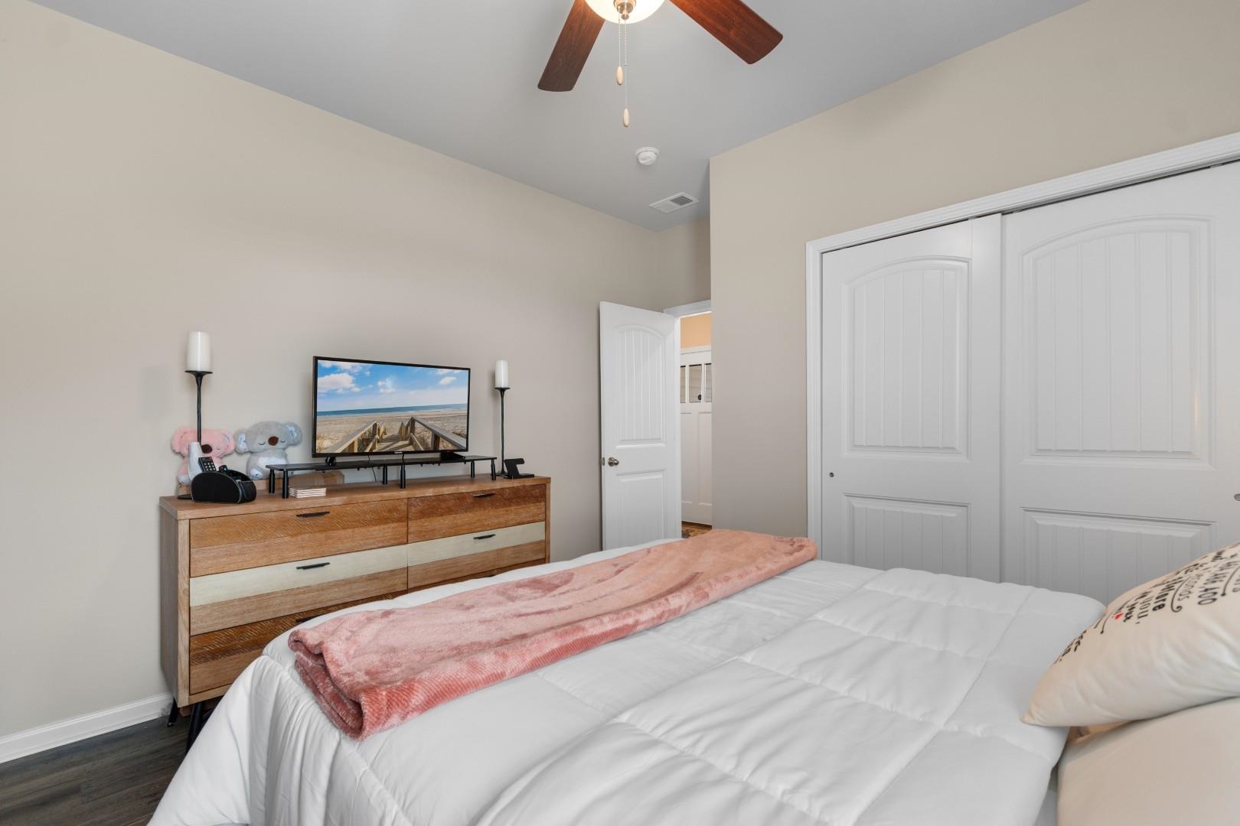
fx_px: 517
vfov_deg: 77.3
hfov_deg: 100.4
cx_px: 620
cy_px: 413
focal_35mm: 15
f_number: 4.5
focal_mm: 10
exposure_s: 1/10
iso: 100
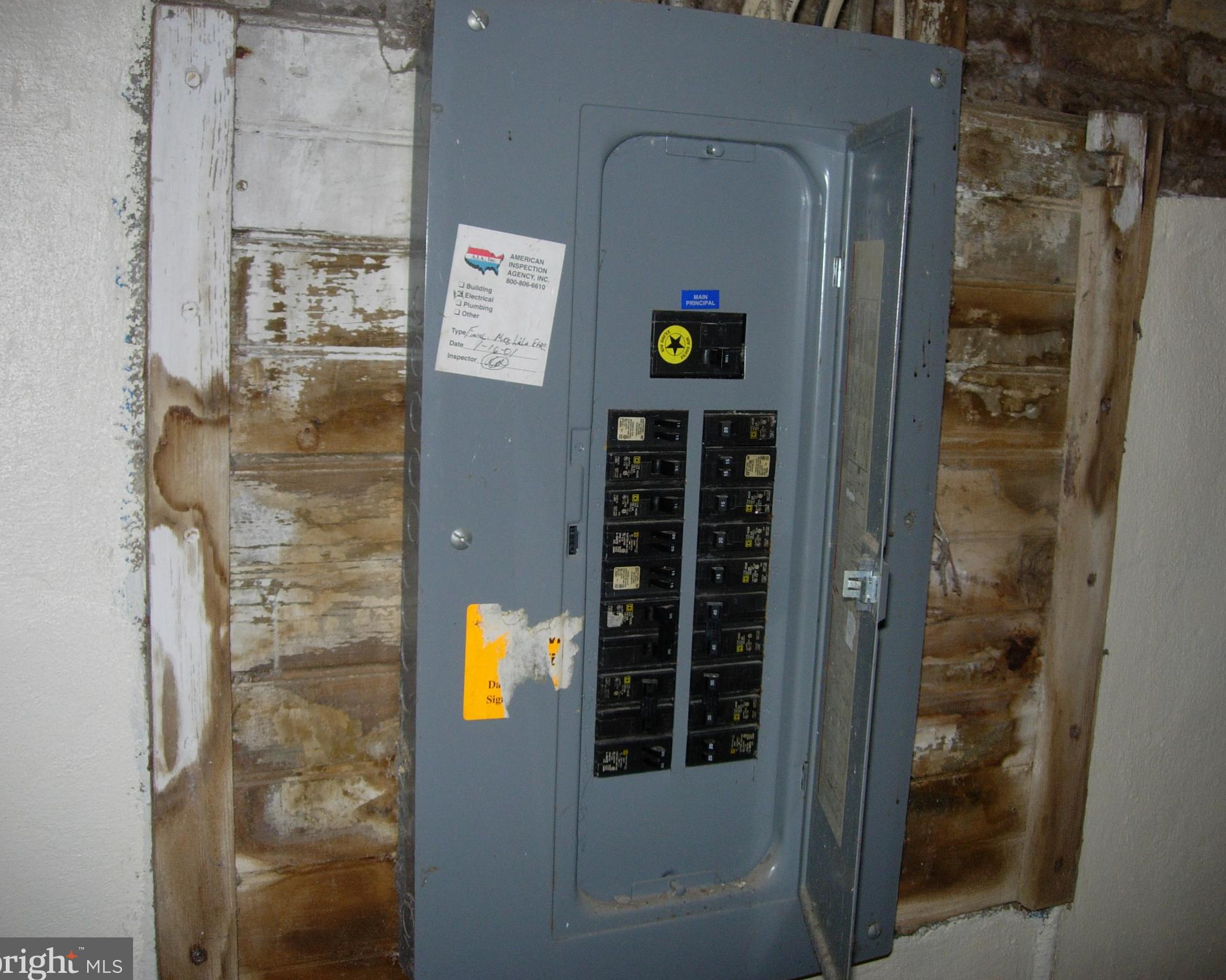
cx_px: 633
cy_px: 495
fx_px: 1451
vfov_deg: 37.3
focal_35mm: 40
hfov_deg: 45.8
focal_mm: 7.8
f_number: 2.8
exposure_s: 1/64
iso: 79
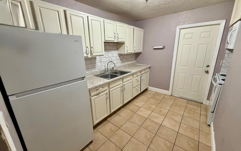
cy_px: 75
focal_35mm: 15
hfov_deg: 101.5
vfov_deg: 74.8
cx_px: 120
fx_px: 99
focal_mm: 2.22
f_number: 2.2
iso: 400
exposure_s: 1/60
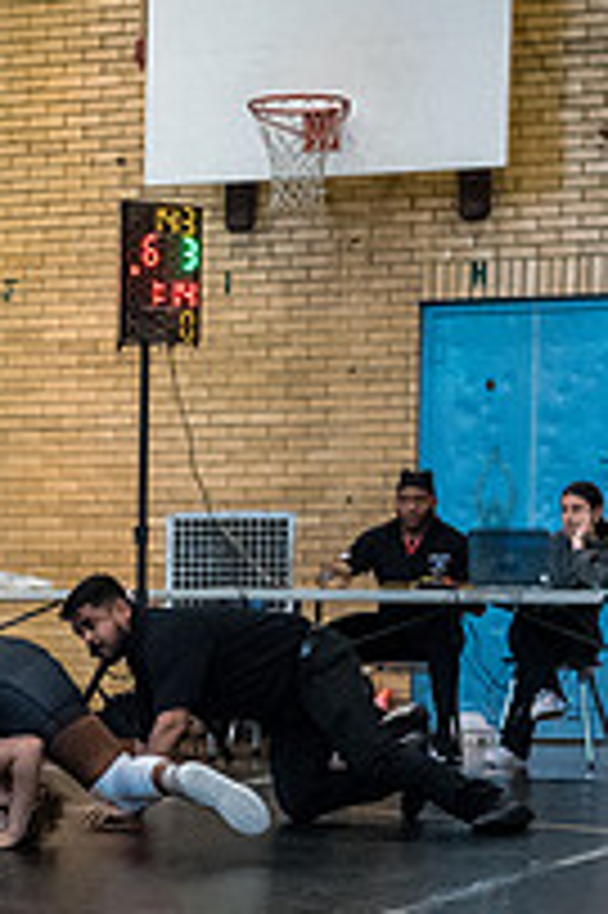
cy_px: 904
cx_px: -76
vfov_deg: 16.6
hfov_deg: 11.1
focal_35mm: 121
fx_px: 3070
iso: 5000
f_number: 4
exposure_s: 1/400
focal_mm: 35
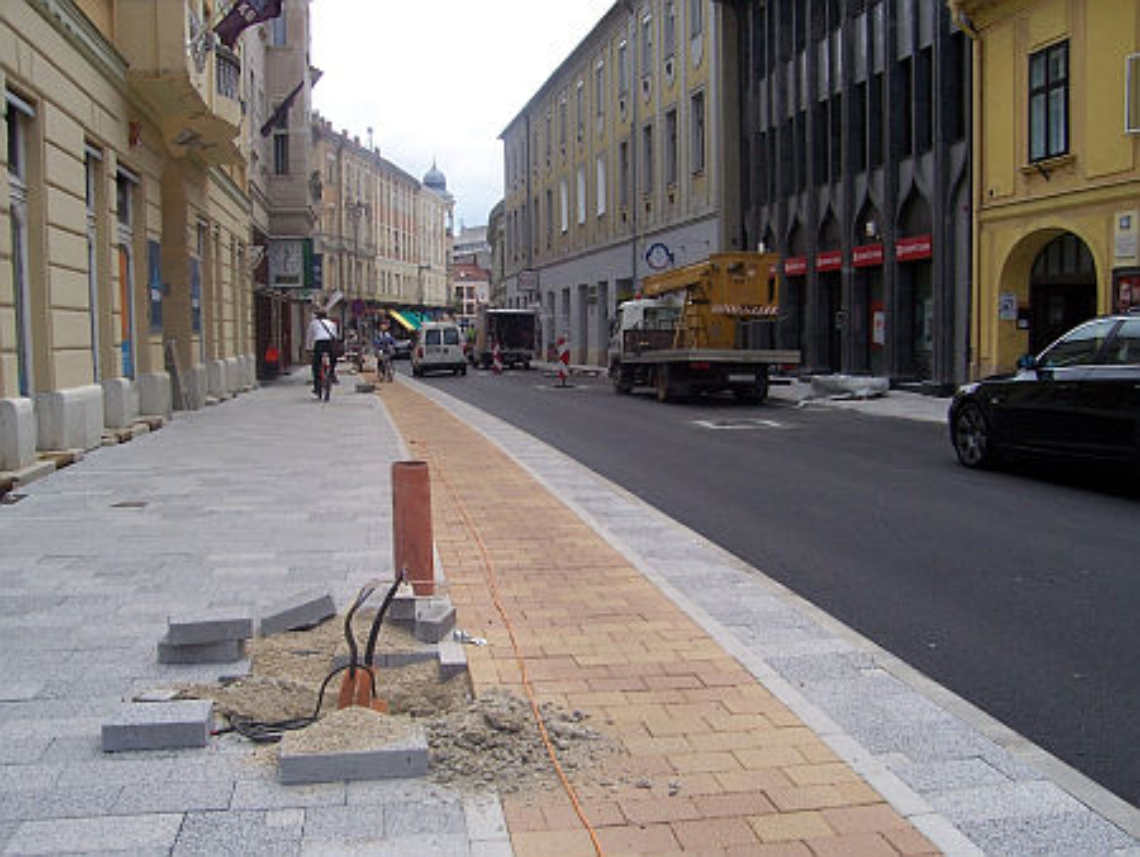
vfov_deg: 41.8
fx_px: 1120
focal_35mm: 34
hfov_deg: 53.9
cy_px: 428
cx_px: 570
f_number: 5.6
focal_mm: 5.6
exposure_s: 1/350
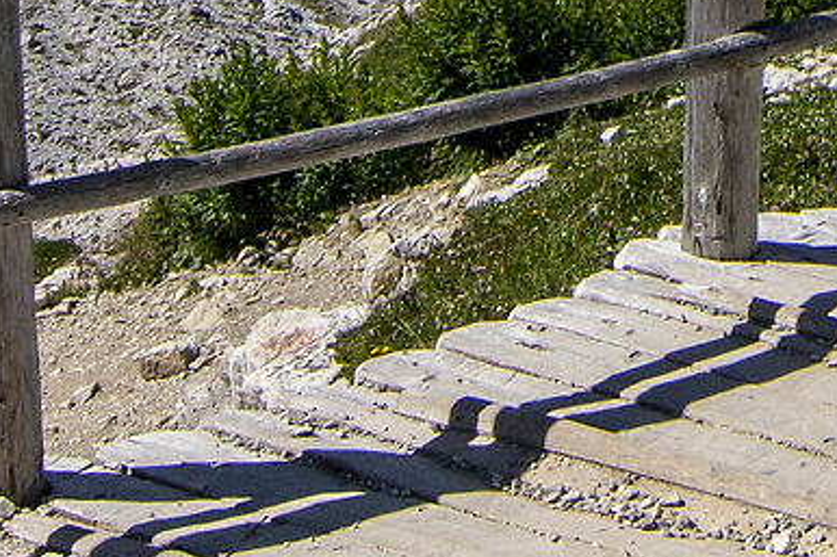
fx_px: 2603
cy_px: -674
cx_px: 1091
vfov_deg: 10.8
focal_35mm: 112
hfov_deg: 17.2
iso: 400
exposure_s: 1/1250
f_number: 11
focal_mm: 12
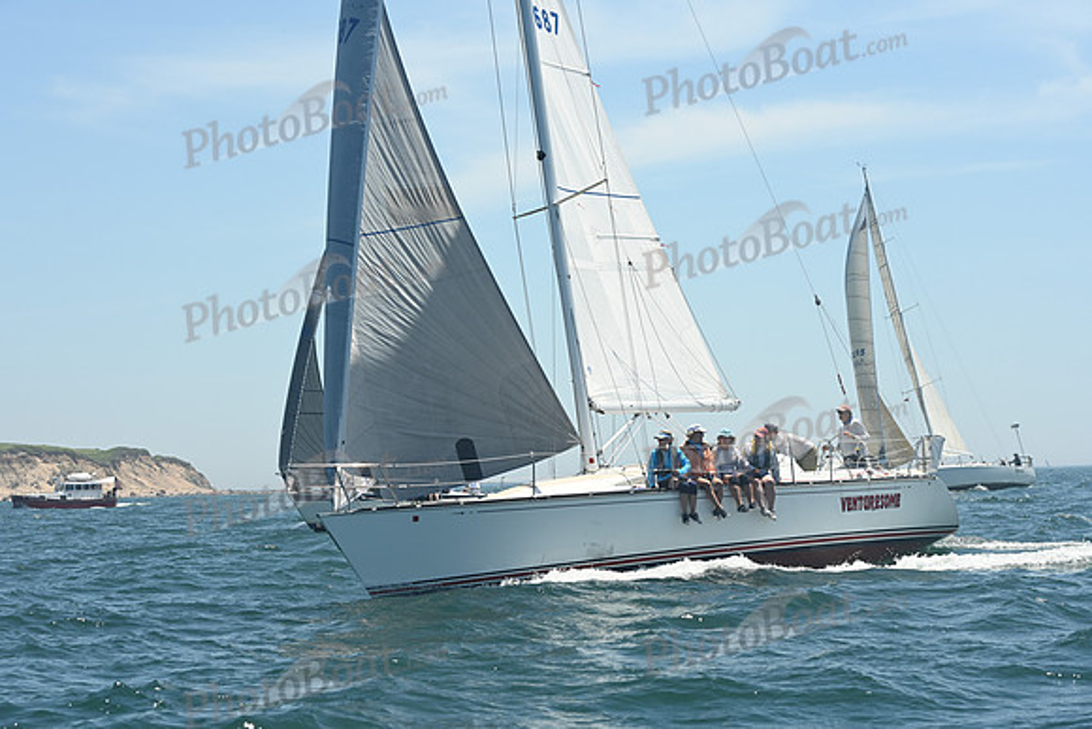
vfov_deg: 14.0
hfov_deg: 20.8
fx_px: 2973
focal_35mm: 98
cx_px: 546
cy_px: 364
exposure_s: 1/1000
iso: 320
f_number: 8
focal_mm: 98
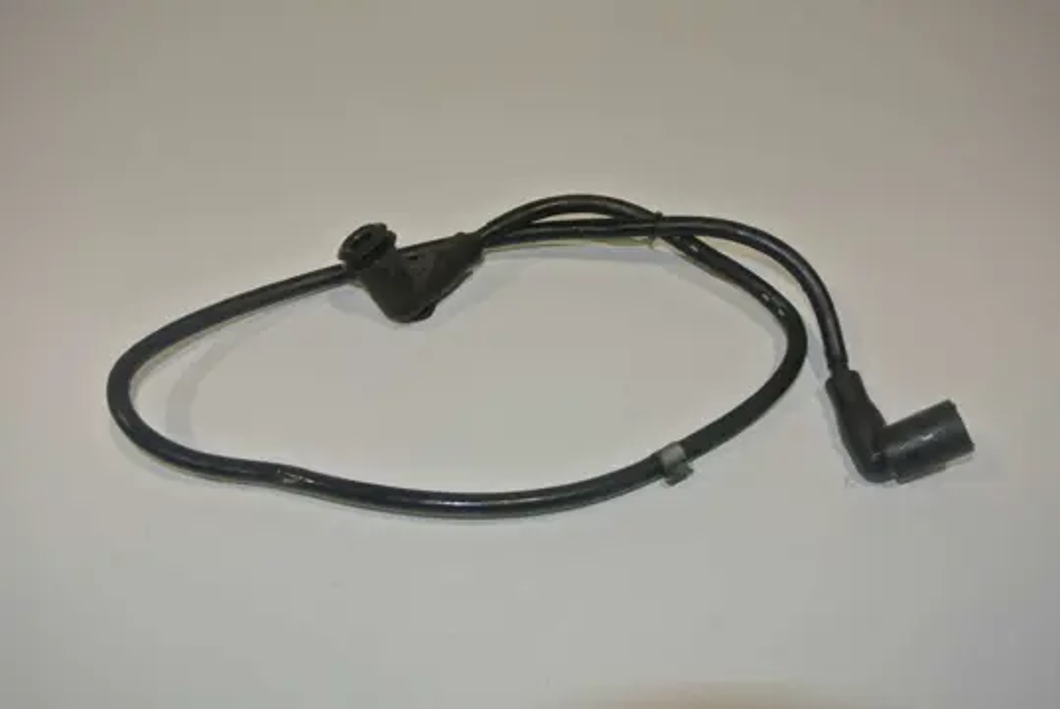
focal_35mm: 30
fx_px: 884
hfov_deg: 61.9
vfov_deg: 43.7
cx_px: 530
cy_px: 354
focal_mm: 11.4
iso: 200
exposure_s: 1/60
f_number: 4.5
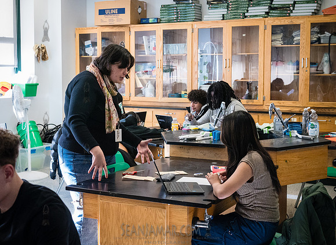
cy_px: 105
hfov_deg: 35.3
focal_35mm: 55
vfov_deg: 26.3
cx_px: 117
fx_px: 524
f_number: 5
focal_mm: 39
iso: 6400
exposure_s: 1/500
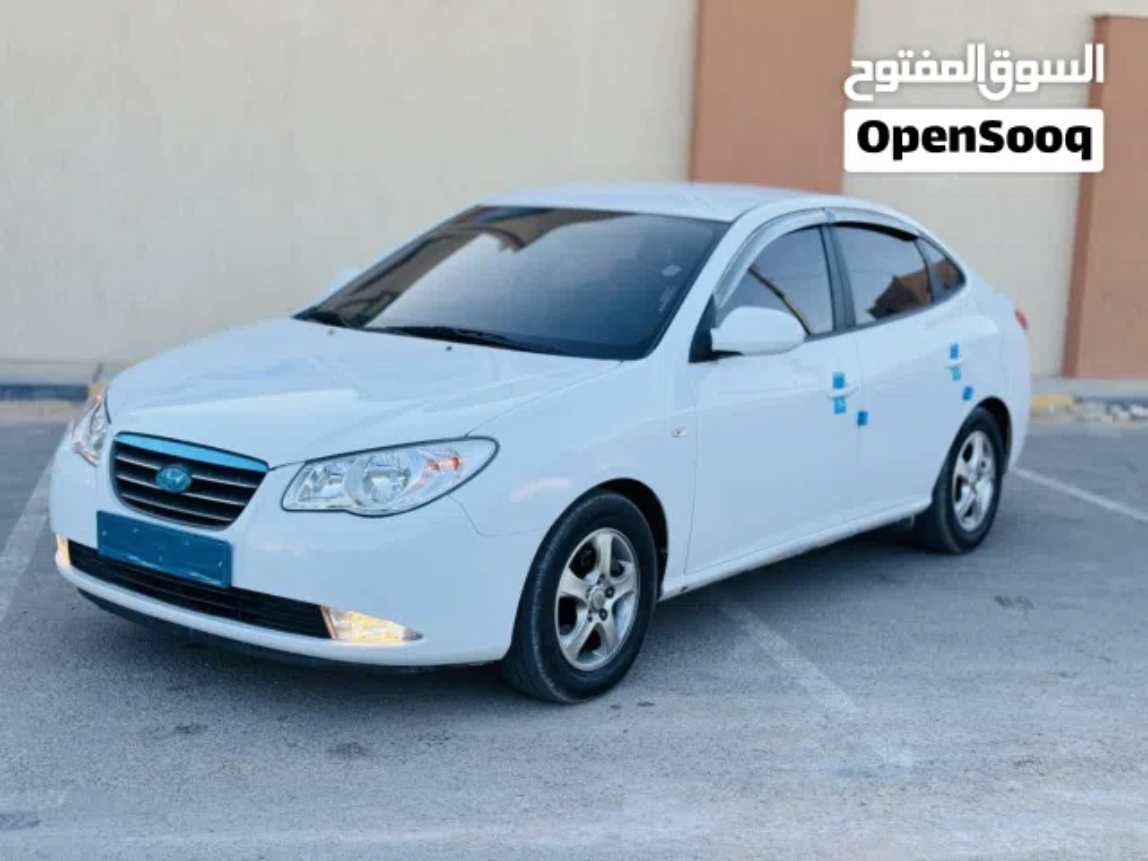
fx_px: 1592
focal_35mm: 48
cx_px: 574
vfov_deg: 30.3
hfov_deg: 39.7
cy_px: 430
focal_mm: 6.76
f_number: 1.78
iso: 64
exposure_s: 1/731
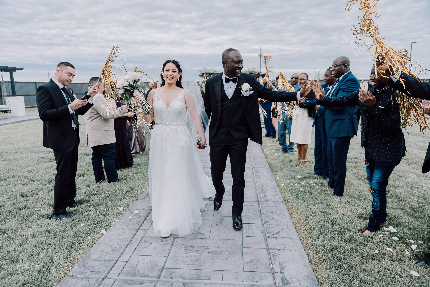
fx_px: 287
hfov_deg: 73.7
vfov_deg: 53.1
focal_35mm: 24
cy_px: 144
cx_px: 215
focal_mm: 24
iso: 320
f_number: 2.8
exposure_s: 1/320
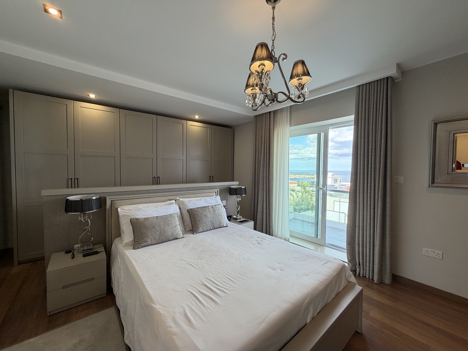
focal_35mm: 14
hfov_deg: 102.1
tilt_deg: -2.0
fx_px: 189
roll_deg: -1.1
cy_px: 176
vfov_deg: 85.7
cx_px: 234
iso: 100
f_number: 2.2
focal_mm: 2.22
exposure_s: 1/100
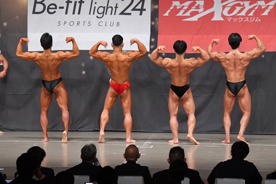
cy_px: 91
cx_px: 136
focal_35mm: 153
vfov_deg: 9.0
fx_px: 1172
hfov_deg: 13.4
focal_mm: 100
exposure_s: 1/400
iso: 6400
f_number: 5.6
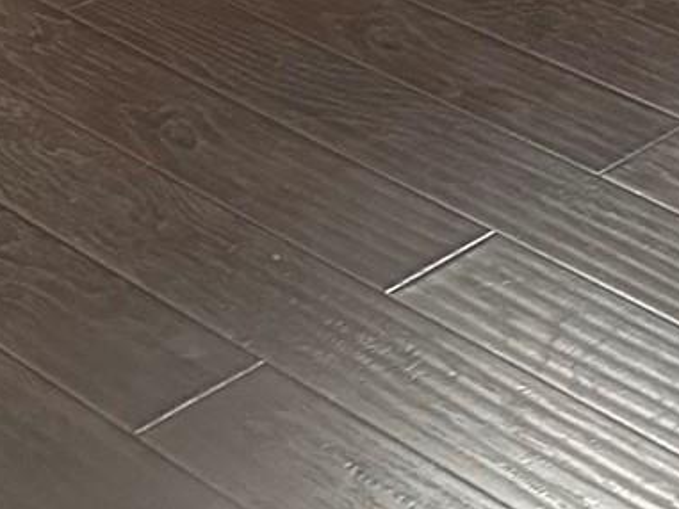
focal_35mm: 129
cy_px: -799
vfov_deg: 9.8
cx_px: -96
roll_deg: -1.0
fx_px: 2531
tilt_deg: -8.2
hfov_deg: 14.9
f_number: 1.78
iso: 800
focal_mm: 6.86
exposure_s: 1/40
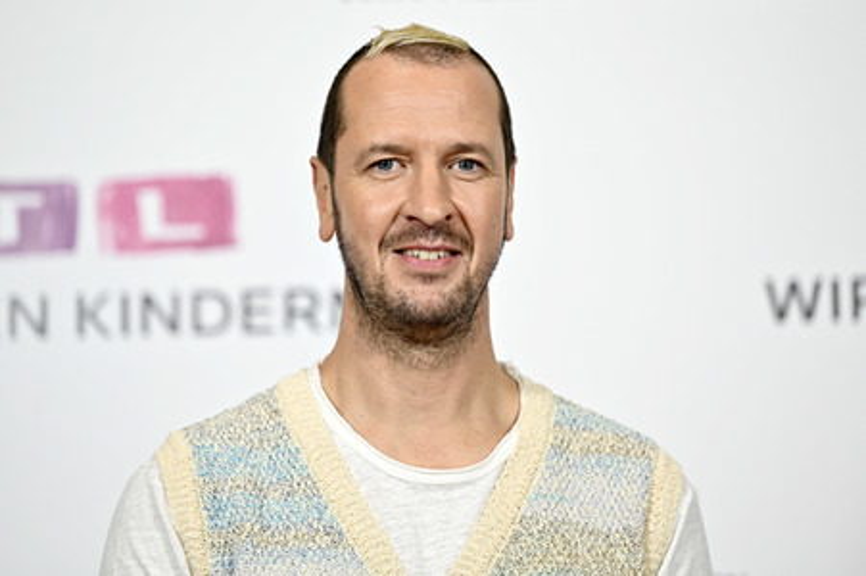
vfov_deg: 8.6
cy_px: 288
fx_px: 3846
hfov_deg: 12.8
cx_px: 433
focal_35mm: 160
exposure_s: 1/640
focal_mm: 160
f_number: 2.8
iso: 1000
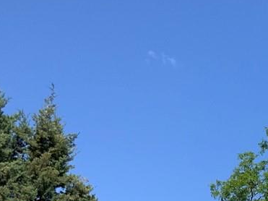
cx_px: 355
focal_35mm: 125
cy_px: 321
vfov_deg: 11.3
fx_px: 967
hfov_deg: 15.0
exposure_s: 1/1786
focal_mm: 3
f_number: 1.8
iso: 16
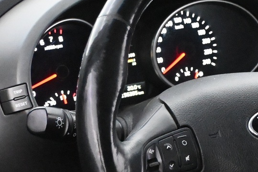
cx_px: 242
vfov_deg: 12.2
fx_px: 806
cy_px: 114
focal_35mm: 112
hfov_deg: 17.8
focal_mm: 25
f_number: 4.2
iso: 11400
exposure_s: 1/60
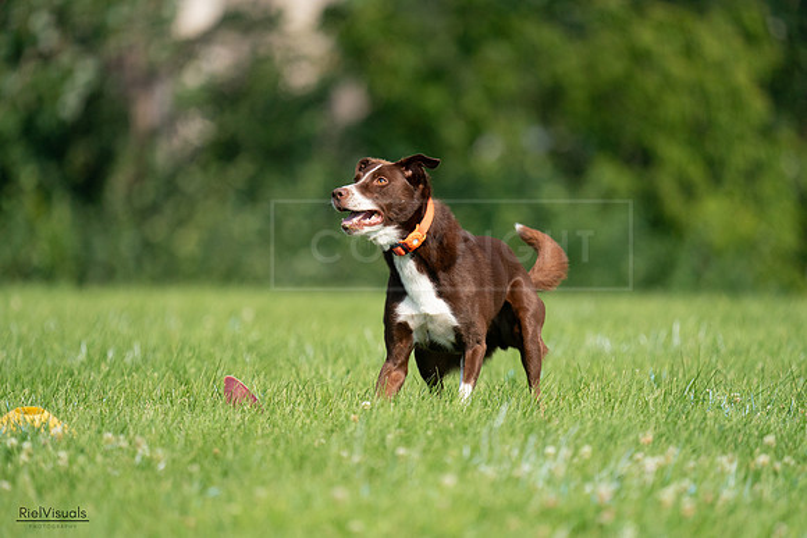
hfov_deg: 3.4
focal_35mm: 600
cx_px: 404
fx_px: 13453
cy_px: 269
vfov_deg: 2.3
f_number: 6.3
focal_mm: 600
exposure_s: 1/4000
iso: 1600
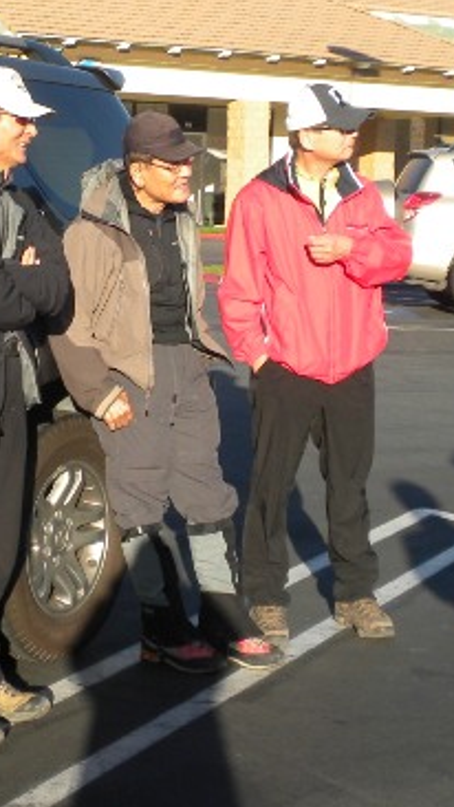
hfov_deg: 13.9
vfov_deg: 24.7
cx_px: 29
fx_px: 1840
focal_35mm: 86
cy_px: 323
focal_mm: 6.6
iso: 98
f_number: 3.5
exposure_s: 1/514
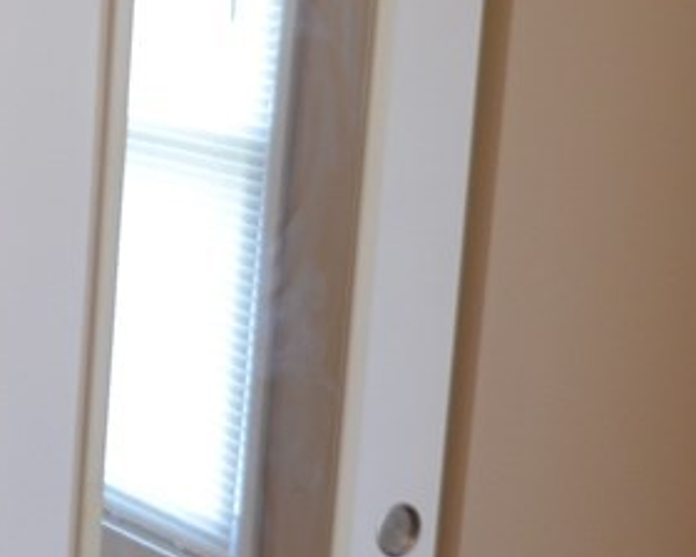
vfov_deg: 12.8
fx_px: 2472
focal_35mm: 120
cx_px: -190
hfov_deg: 15.3
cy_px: 347
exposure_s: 1/50
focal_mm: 22
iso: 800
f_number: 3.8
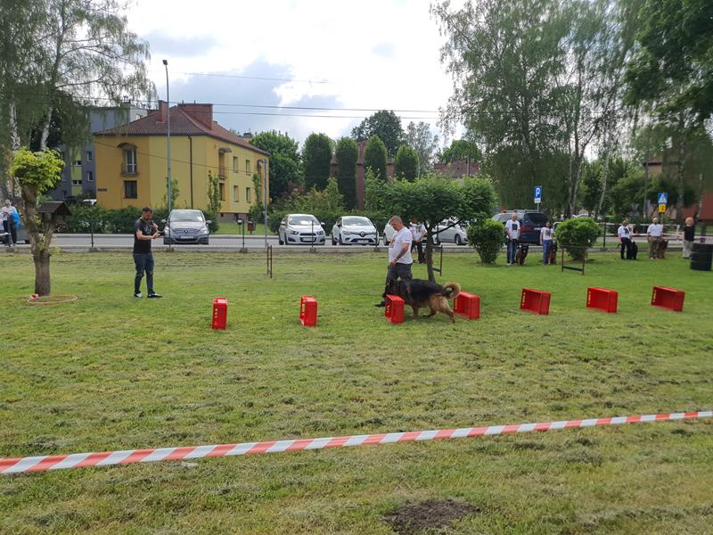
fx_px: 536
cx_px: 356
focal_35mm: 26
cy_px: 268
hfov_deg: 67.3
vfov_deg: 53.1
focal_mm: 4.3
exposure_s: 1/3088
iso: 50
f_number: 1.5
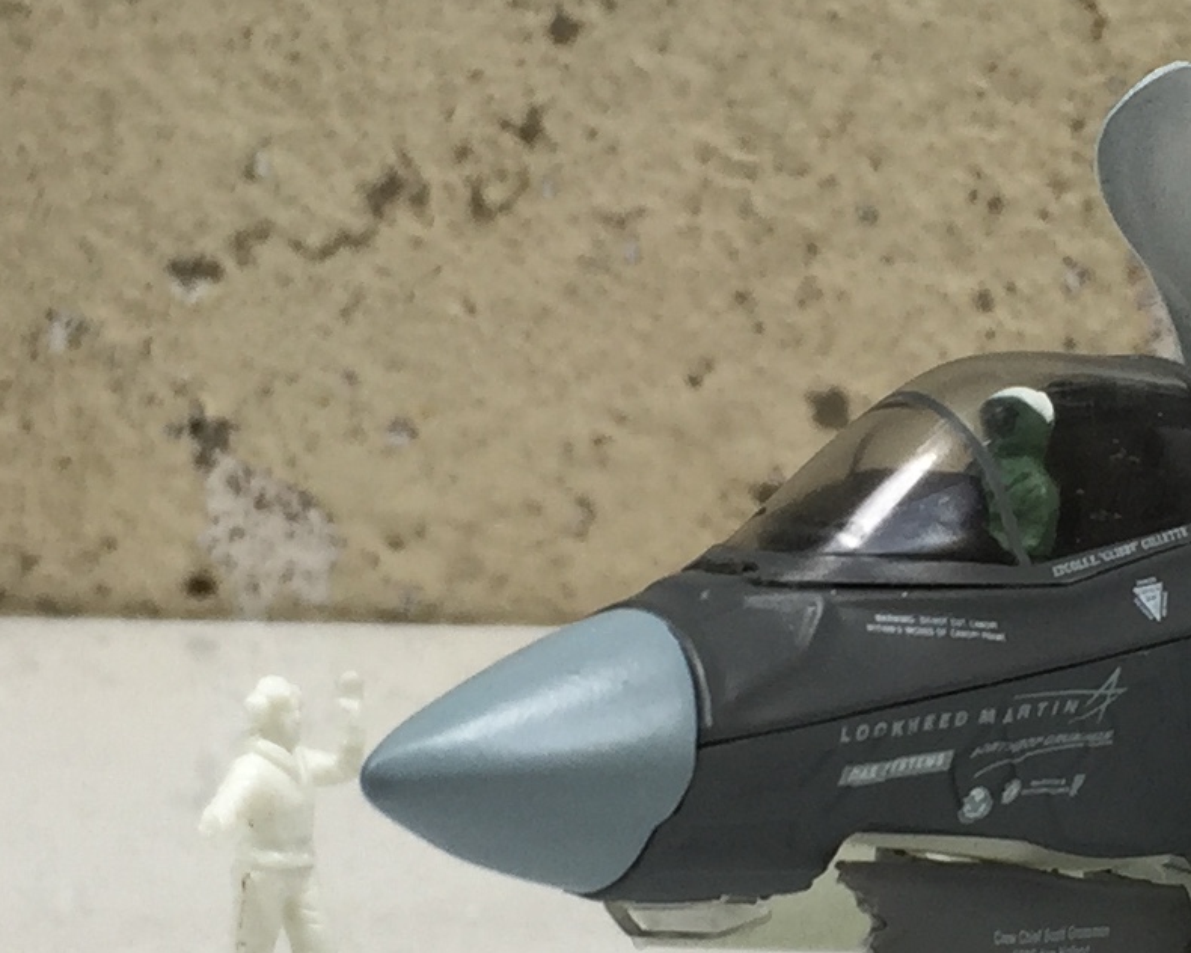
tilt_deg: -9.2
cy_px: 651
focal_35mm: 117
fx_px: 4124
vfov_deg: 13.2
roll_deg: -2.7
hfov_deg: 16.3
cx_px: 1025
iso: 32
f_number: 2.2
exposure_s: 1/100
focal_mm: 4.15
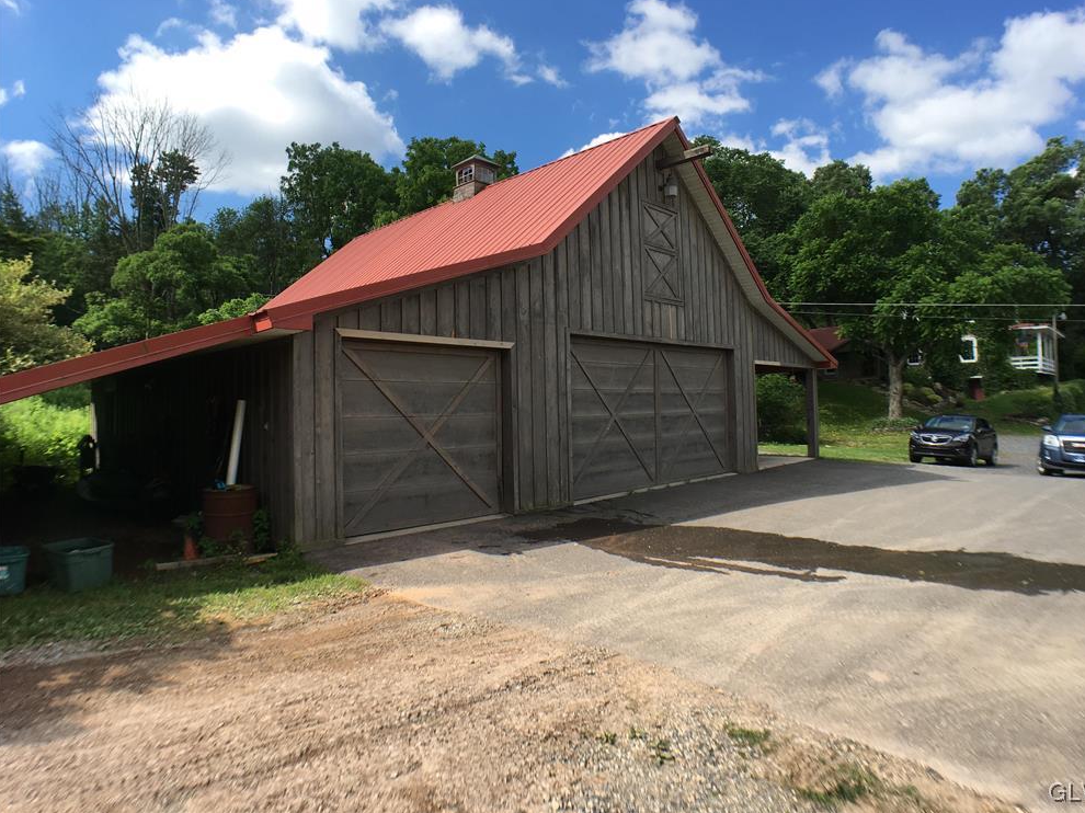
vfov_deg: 46.8
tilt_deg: +3.4
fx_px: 940
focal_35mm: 30
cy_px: 396
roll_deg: +1.8
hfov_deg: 60.0
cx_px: 557
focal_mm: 4.15
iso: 25
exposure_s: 1/1054
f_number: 2.2
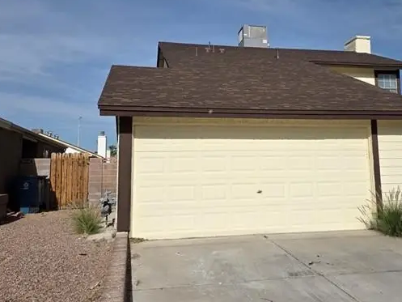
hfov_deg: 49.7
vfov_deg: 38.5
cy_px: 117
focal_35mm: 37
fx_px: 430
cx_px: 247
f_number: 1.7
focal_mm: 6.3
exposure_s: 1/7944
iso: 50
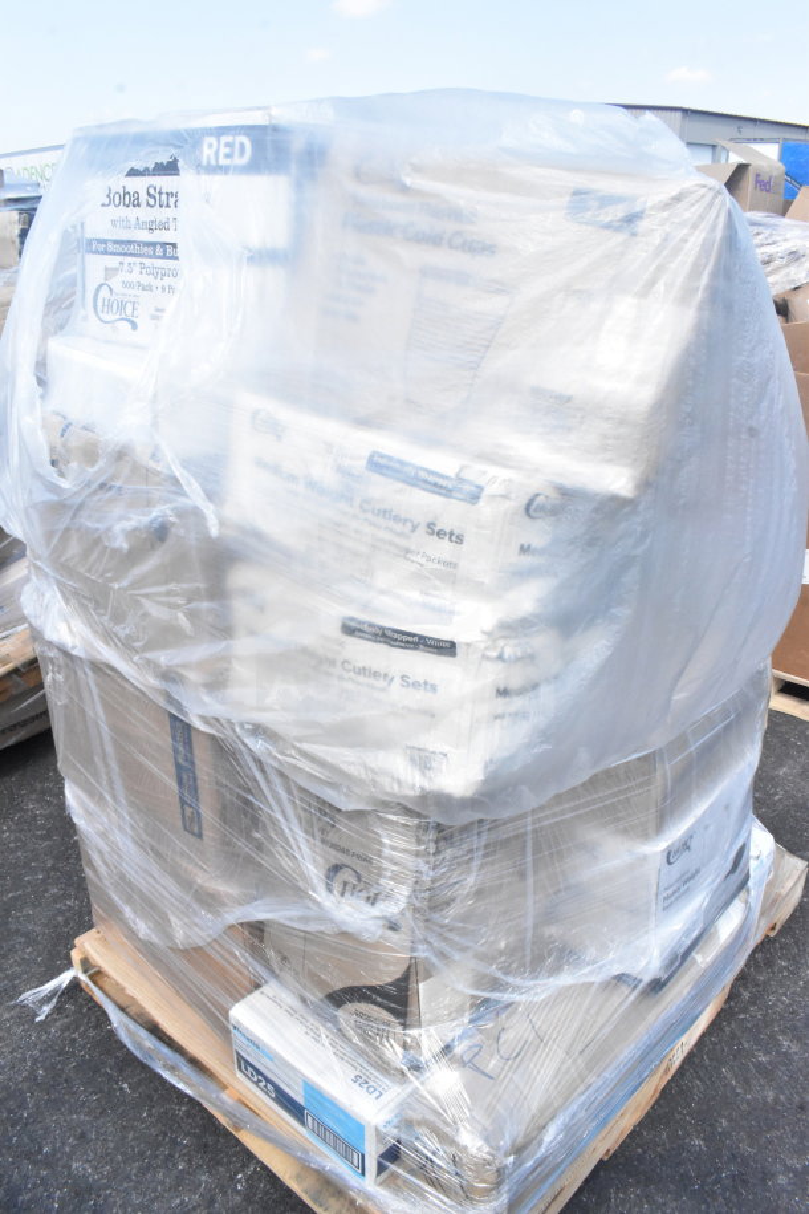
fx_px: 910
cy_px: 607
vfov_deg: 67.4
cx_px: 404
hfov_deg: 47.9
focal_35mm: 27
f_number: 18
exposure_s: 1/1250
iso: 6400
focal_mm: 18
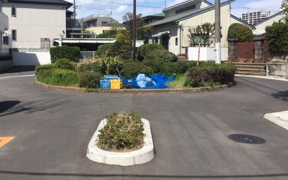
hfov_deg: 50.2
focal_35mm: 39
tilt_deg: -0.7
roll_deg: -0.6
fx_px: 306
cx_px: 120
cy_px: 63
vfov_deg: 32.5
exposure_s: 1/1789
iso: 25
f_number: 2.2
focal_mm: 4.15
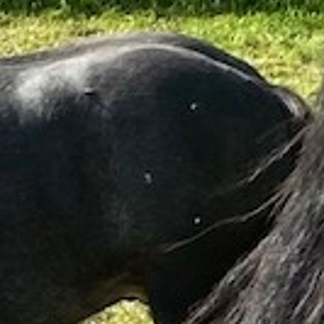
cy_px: 476
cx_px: 440
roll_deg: -0.7
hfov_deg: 7.1
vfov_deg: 7.0
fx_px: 2594
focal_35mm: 245
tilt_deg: -25.0
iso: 32
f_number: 1.8
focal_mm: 4.25
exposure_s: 1/1082
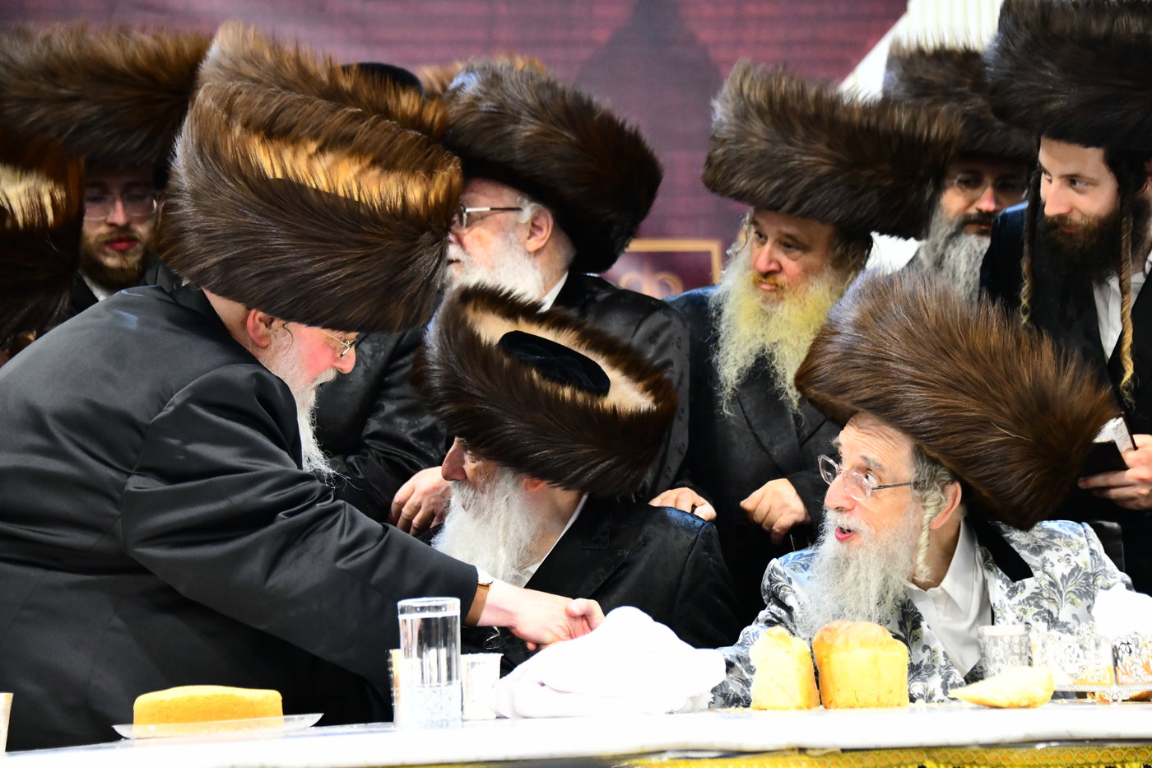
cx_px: 576
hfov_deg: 17.6
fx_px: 3711
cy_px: 384
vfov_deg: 11.8
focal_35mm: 116
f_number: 5.6
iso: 5000
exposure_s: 1/125
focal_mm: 116
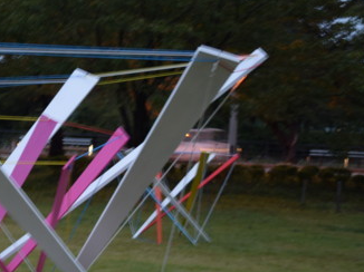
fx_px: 893
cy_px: 178
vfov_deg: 17.3
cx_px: -52
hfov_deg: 21.6
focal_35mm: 85
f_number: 4
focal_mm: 24
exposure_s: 1/2
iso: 100
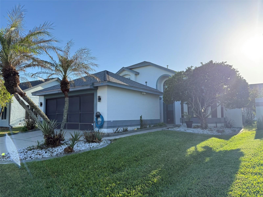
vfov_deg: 56.8
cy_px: 98
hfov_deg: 71.6
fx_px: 182
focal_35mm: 24
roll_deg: +0.2
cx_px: 132
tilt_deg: +5.1
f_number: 1.78
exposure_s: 1/1553
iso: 100
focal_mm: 6.76
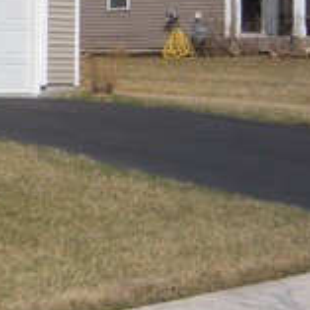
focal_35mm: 126
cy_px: 18
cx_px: -247
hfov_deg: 12.6
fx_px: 1277
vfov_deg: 13.7
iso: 89
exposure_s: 1/437
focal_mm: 5.9
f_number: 6.4
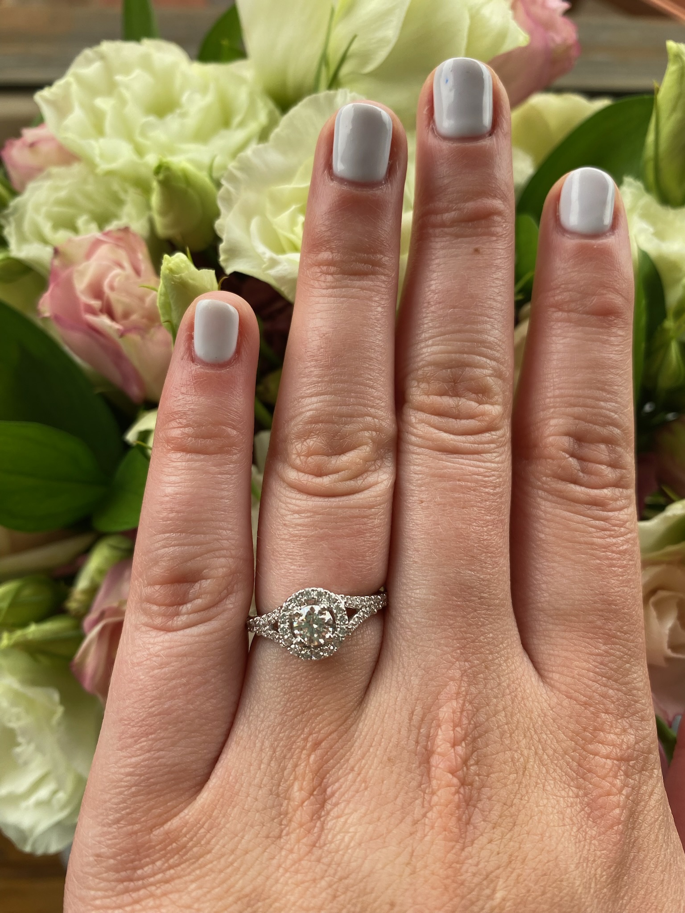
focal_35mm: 25
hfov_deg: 54.9
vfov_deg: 69.4
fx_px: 660
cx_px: 342
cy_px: 456
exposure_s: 1/122
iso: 40
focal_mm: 4.25
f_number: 1.8
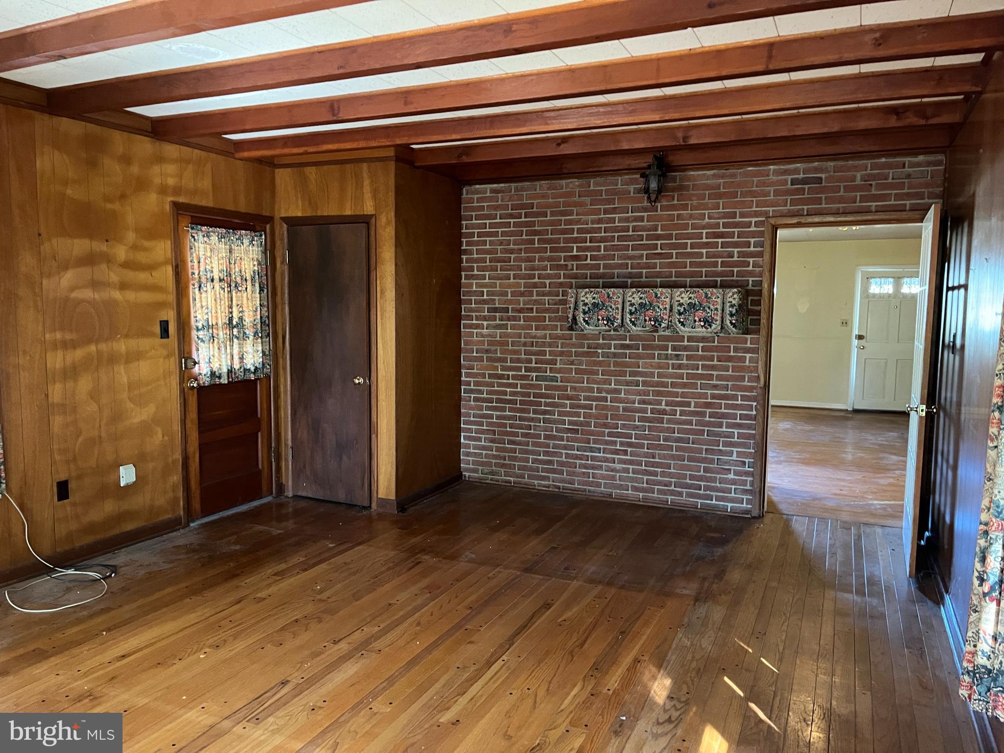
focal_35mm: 26
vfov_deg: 53.1
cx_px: 502
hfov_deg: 67.3
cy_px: 376
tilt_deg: -6.0
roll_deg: -0.8
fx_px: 754
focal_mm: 5.1
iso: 640
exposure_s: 1/33
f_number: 1.6
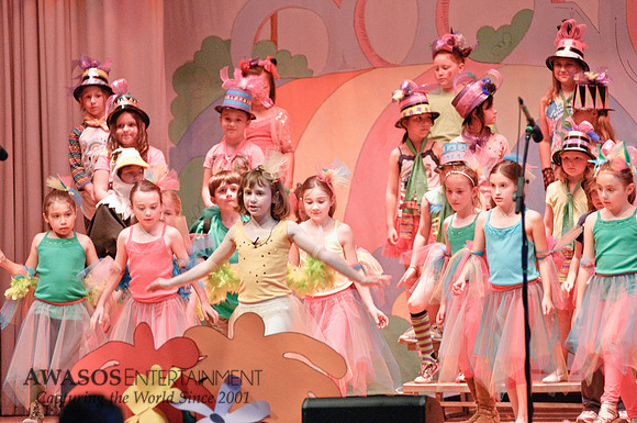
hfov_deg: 8.9
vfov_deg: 5.9
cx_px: 318
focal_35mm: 232
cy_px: 212
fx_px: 4108
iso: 4500
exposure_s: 1/80
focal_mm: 155
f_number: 2.8
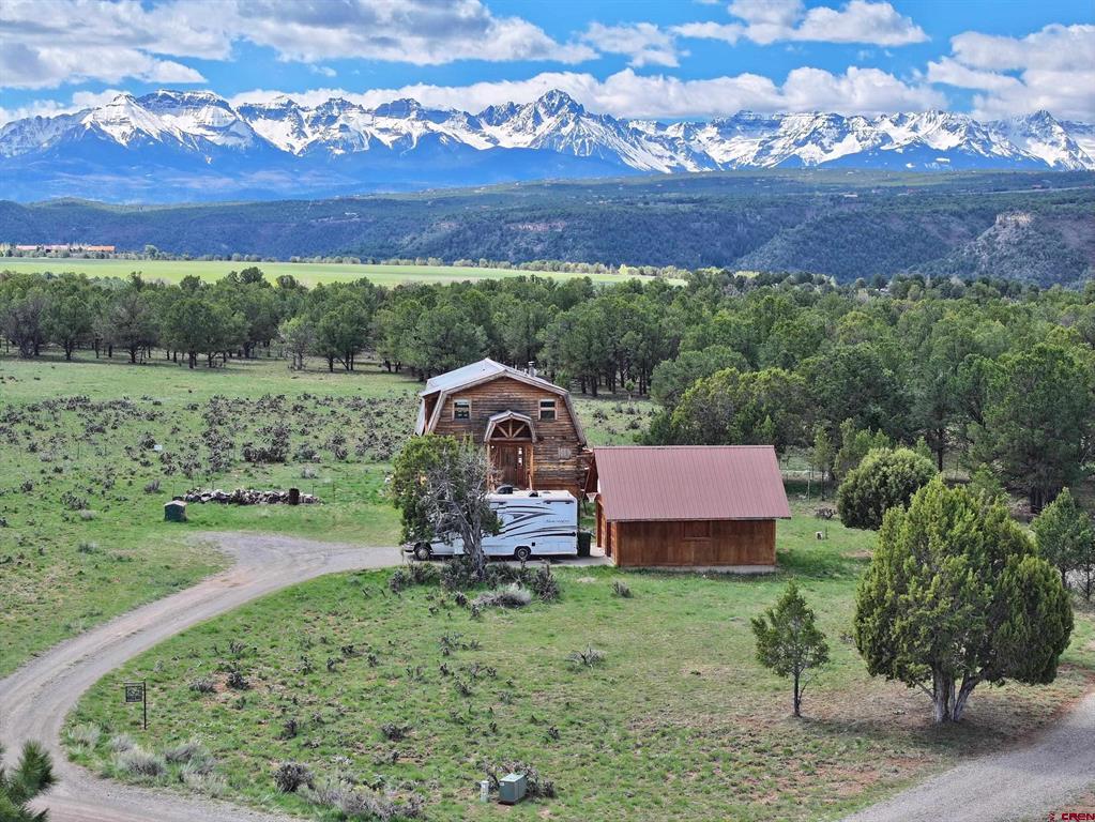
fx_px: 2215
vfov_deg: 21.0
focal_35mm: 70
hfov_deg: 27.8
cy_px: 411
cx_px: 548
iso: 400
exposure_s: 1/1600
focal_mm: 19.35
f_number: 2.8
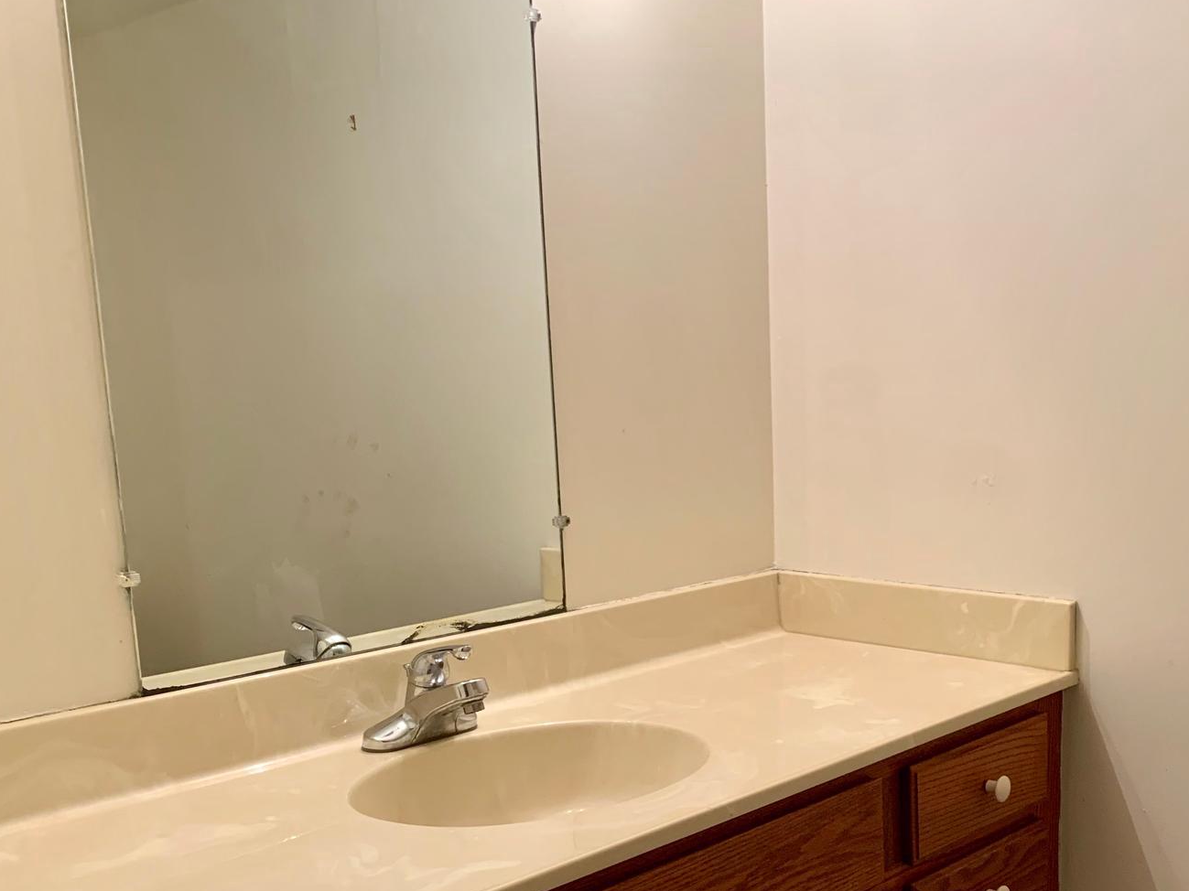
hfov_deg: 45.2
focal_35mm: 41
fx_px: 1408
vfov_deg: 34.6
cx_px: 771
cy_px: 633
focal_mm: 4.25
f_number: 1.8
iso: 125
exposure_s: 1/60
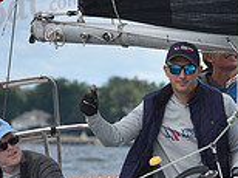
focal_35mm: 725
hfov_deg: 2.7
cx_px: 163
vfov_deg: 2.0
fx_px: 4977
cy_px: 223
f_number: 8
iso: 250
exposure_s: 1/800
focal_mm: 200
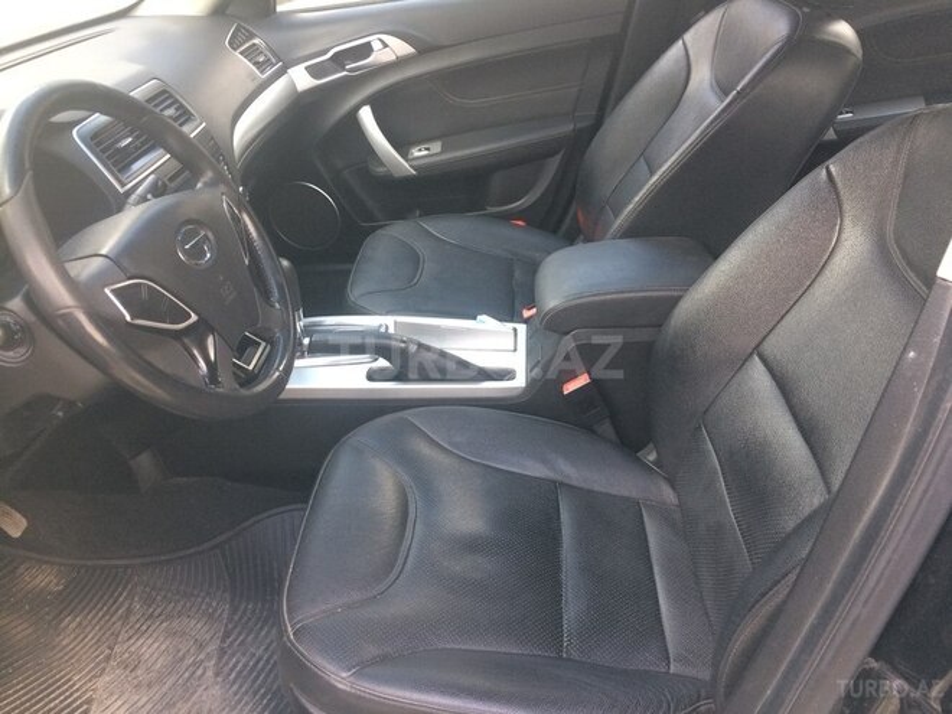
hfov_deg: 61.7
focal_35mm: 29
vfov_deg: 48.2
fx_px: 798
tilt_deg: -31.1
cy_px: 357
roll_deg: +1.1
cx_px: 476
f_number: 2.2
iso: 64
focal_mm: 4.15
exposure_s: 1/33
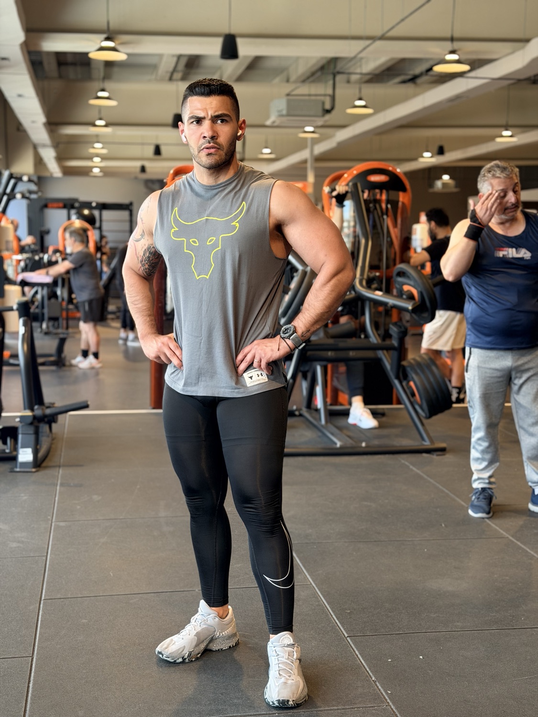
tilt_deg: -6.3
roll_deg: -1.1
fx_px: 995
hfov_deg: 30.3
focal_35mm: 48
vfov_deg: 39.7
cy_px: 358
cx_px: 269
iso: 125
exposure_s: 1/50
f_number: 1.78
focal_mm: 6.76
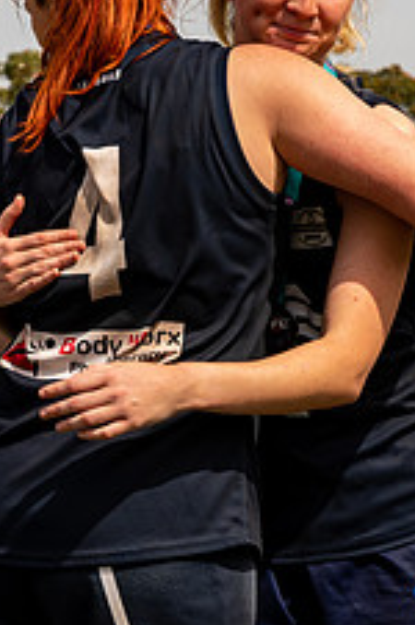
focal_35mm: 275
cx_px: 346
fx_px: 4769
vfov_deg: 7.5
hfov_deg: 5.0
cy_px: 140
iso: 200
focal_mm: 56
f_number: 8
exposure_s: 1/640
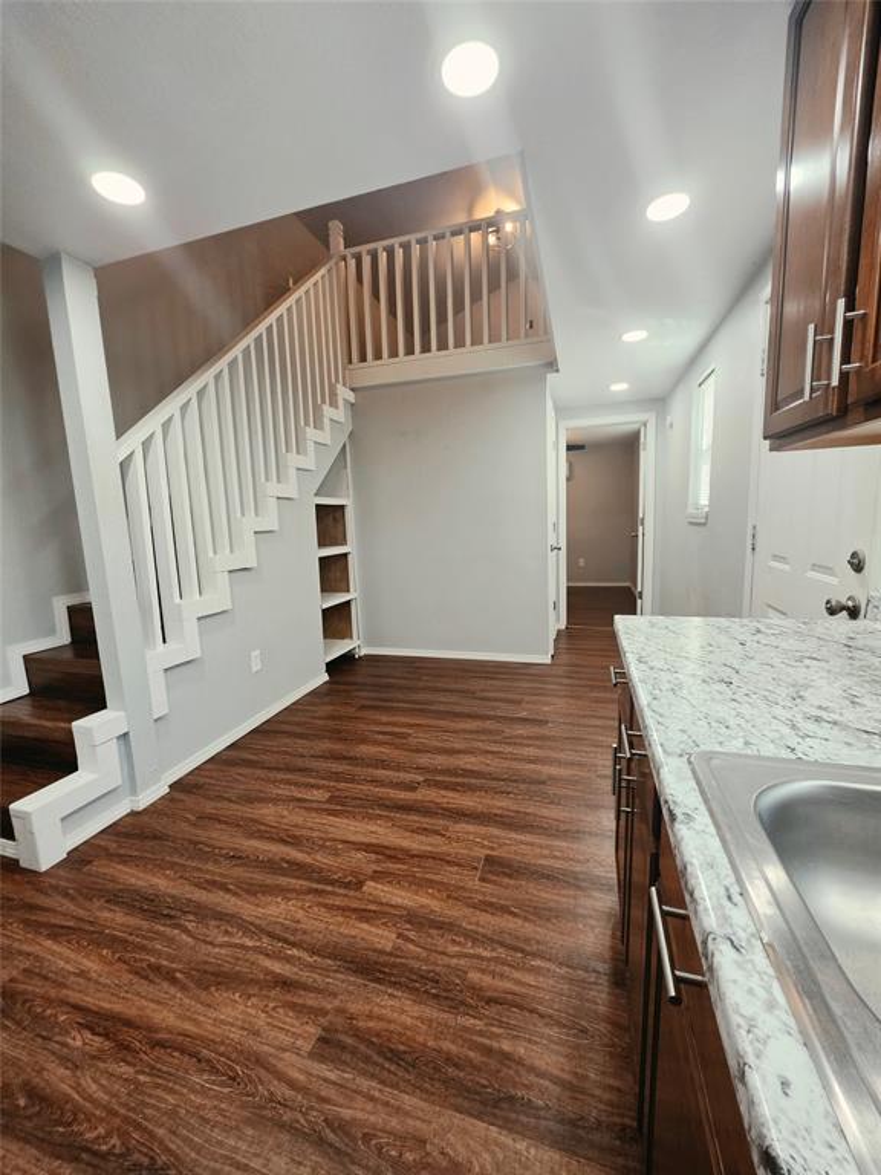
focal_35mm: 13
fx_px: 441
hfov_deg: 89.9
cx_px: 440
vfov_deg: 106.2
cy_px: 588
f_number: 1.9
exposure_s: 1/120
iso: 160
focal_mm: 2.2
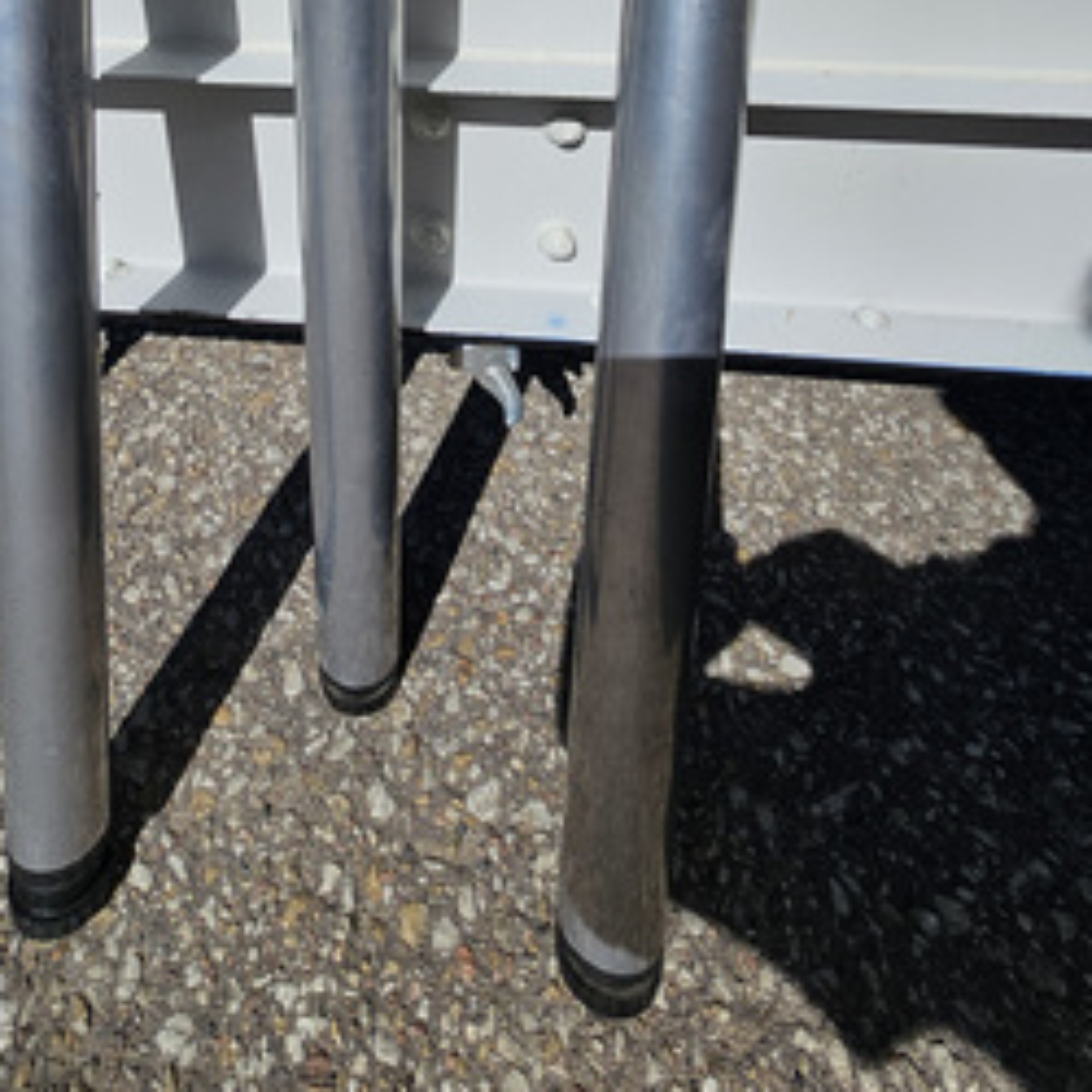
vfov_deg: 56.3
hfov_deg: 66.0
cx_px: 391
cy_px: 74
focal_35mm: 23
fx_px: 821
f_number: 2.2
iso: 50
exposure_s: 1/5257
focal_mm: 2.2
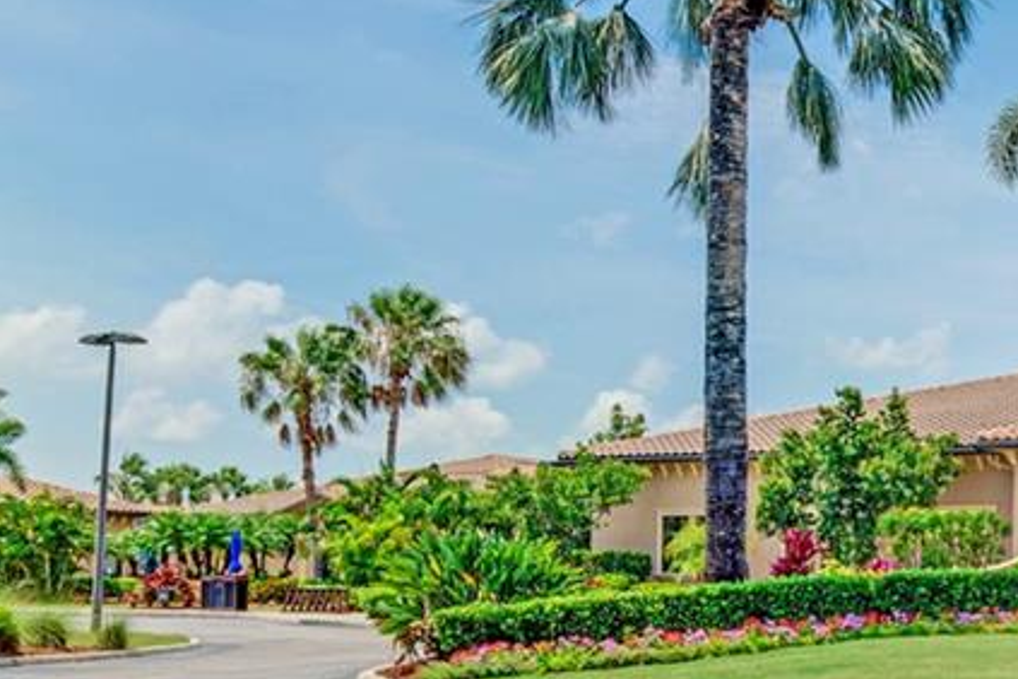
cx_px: 1191
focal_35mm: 53
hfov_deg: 31.9
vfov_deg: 24.9
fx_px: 1499
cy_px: 581
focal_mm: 14
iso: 100
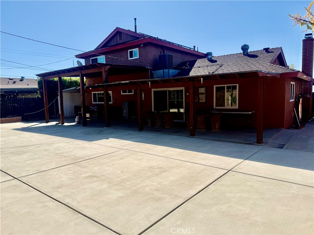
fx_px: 218
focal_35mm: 24
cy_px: 118
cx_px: 157
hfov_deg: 71.6
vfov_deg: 56.8
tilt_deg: -4.8
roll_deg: +1.6
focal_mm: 6.76
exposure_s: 1/7353
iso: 80
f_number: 1.78
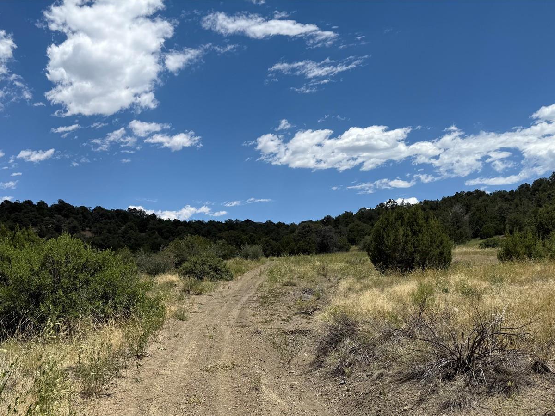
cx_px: 214
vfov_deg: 43.5
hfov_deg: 56.2
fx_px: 513
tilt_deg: +4.8
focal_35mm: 32
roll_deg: +2.9
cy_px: 277
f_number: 1.78
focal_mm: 6.76
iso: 80
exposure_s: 1/6711
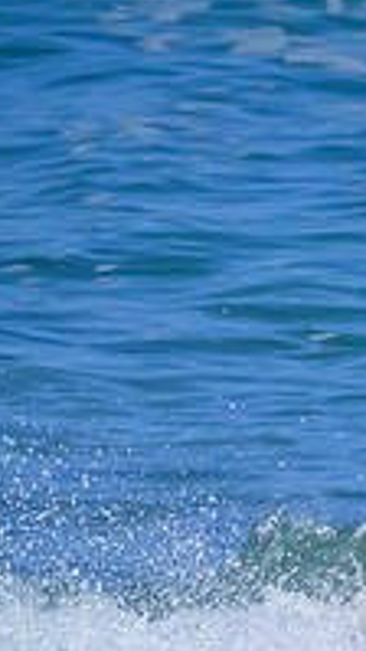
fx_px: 25817
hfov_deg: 0.8
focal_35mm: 1497
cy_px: 584
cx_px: 882
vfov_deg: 1.4
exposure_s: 1/2000
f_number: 11
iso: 7200
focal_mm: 490
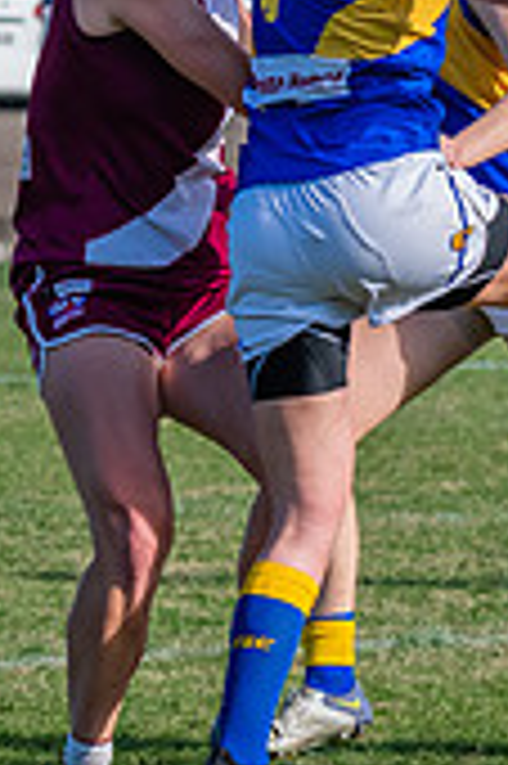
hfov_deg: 1.7
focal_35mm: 799
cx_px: 419
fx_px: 16945
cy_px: 161
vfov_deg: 2.6
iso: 800
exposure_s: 1/1600
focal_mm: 170
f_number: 8
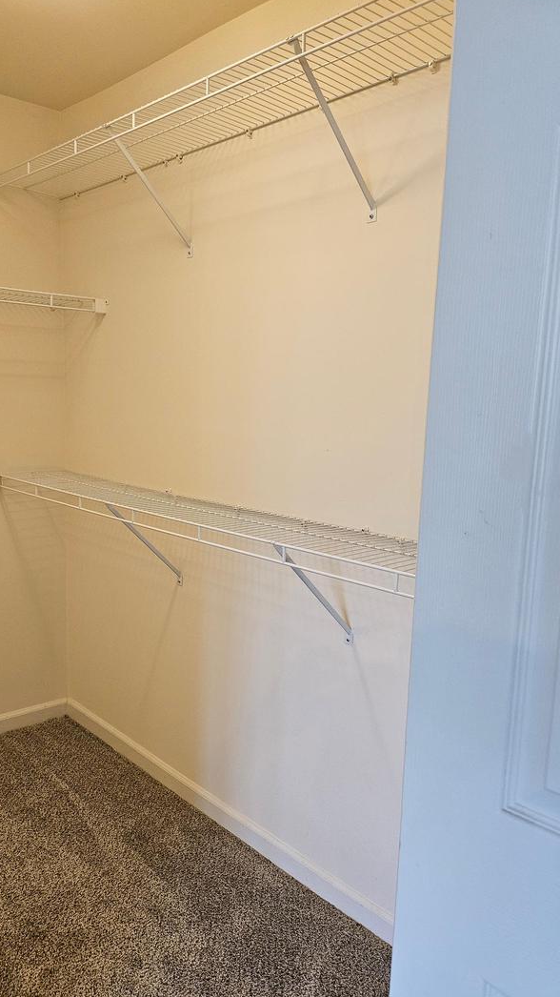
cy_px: 506
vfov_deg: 69.9
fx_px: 713
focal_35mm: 27
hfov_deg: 42.6
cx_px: 214
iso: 320
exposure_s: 1/120
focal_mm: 5
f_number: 1.8
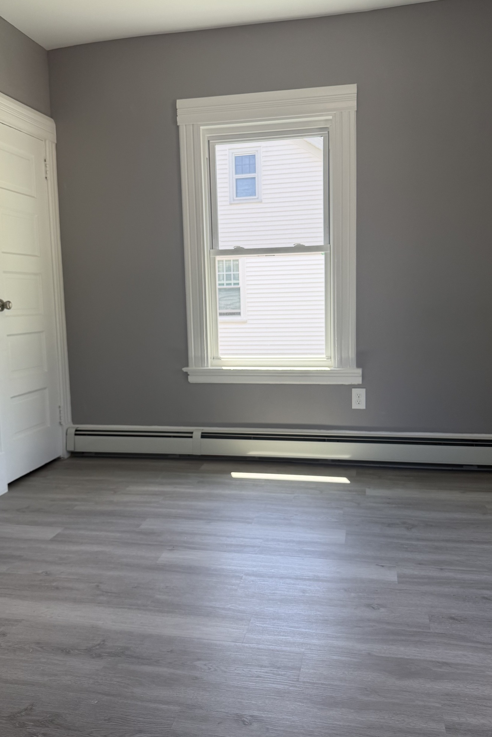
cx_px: 240
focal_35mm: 29
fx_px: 594
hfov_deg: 45.0
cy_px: 362
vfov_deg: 63.7
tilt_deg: -5.9
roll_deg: +1.9
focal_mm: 6.76
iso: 80
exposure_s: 1/204
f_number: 1.78
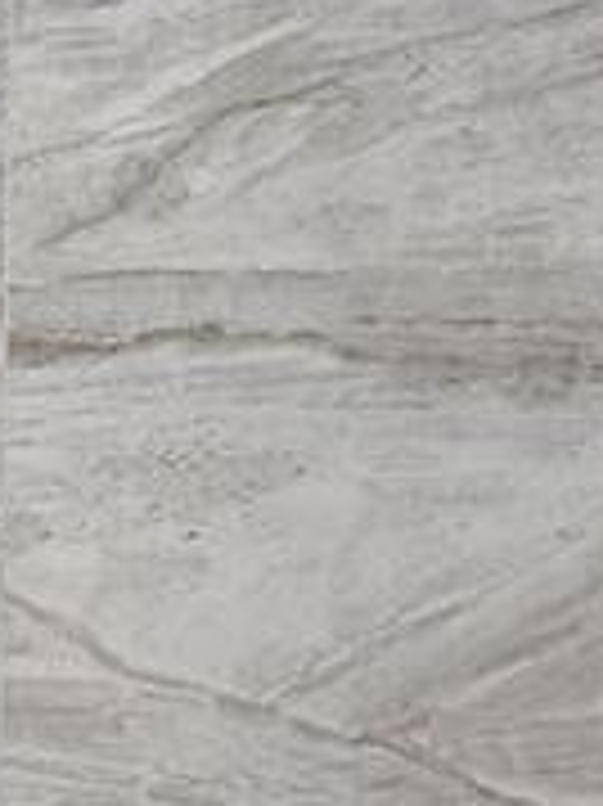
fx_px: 2023
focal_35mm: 87
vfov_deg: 21.5
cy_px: 847
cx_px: 90
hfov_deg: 16.8
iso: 200
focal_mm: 2.2
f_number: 1.9
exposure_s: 1/120
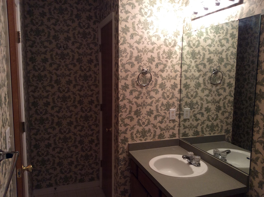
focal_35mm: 32
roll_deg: +0.1
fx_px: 244
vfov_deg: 44.1
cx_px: 132
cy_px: 98
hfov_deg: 56.9
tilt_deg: -7.2
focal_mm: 3.3
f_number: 2.4
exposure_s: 1/24
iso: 64
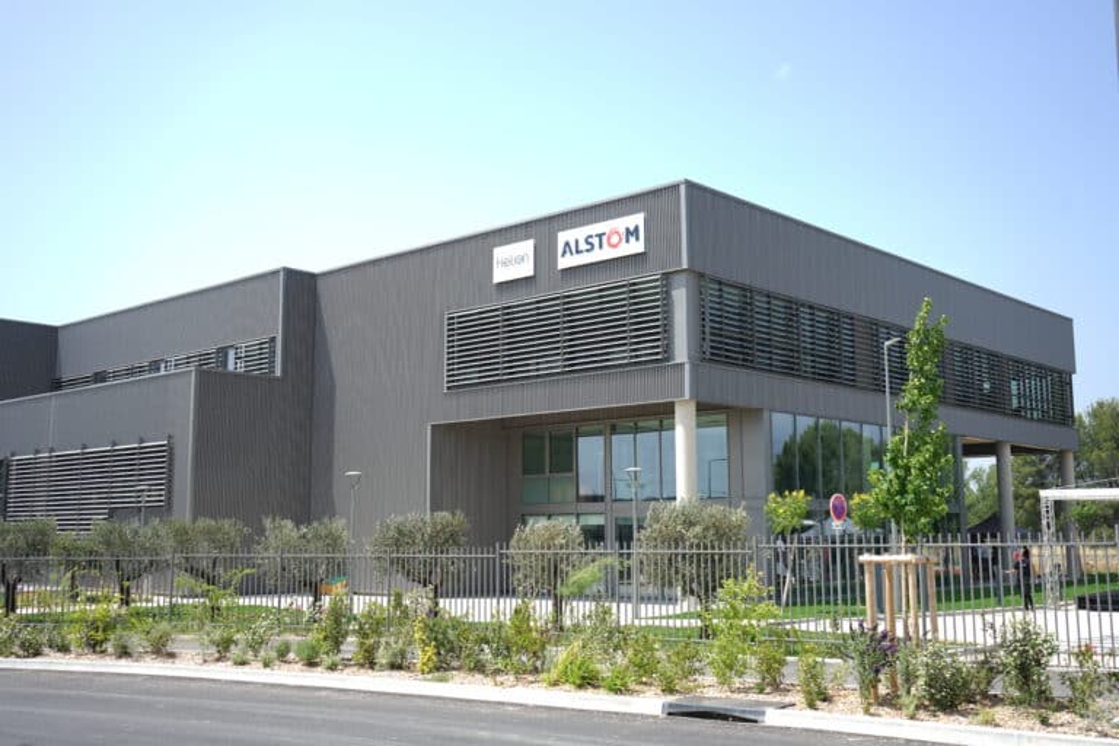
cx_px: 560
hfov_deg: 51.9
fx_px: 1150
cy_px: 373
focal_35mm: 37
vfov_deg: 35.9
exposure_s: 1/200
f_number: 5.6
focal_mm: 37
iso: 80
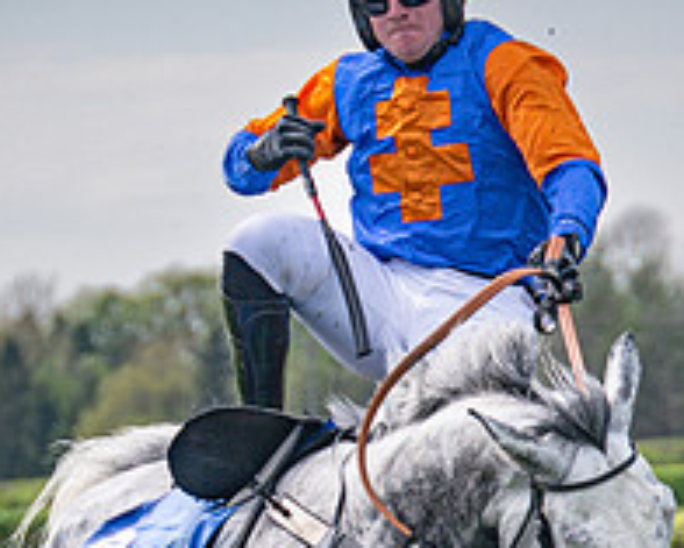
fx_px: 10350
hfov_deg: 3.8
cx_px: 332
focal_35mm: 511
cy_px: 617
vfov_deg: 3.0
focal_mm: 98
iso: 200
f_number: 4
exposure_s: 1/2000
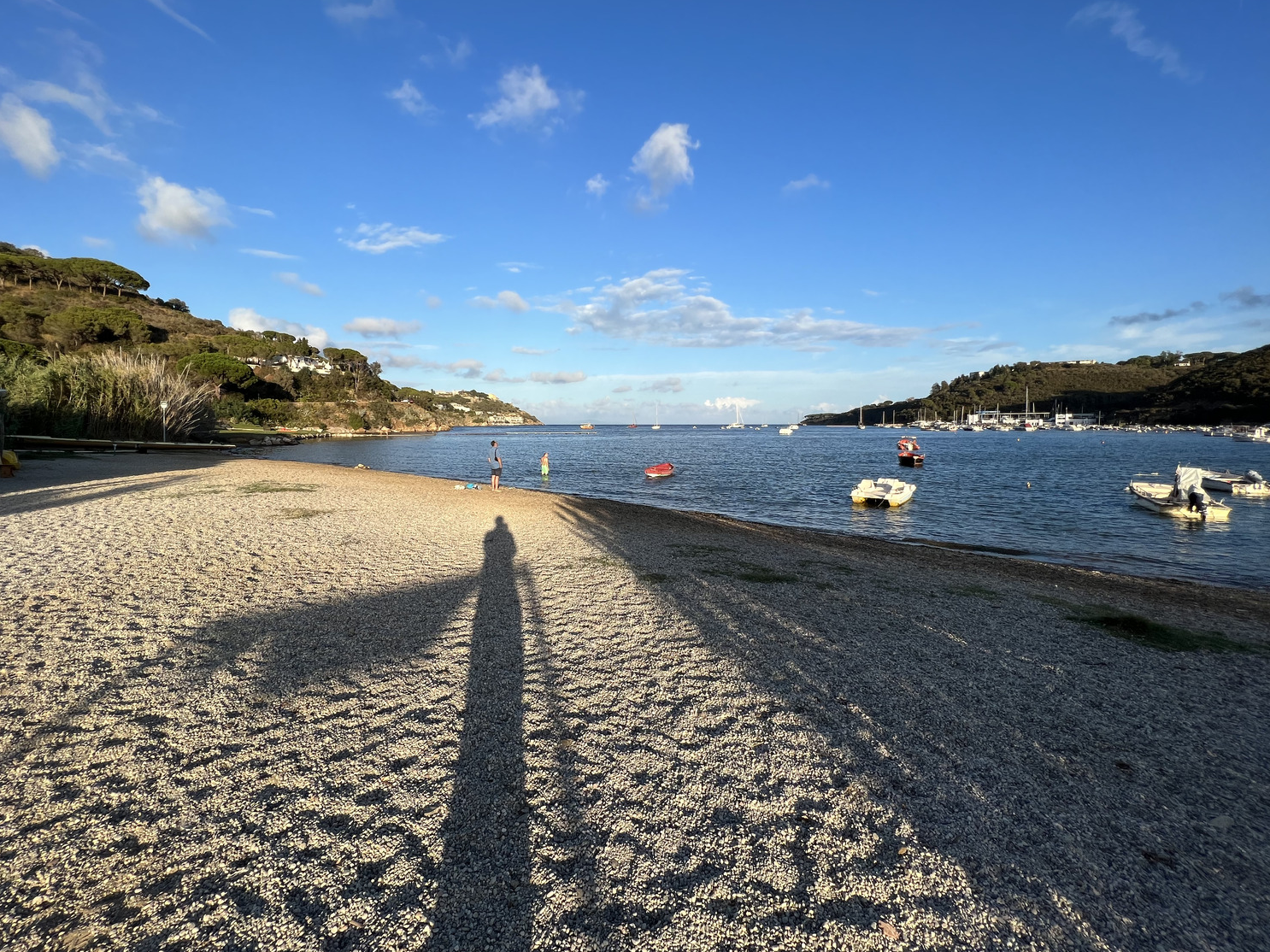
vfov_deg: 85.6
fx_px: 514
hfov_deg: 102.0
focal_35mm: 14
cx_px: 610
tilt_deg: -2.3
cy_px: 450
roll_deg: +0.3
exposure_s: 1/1508
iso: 32
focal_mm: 1.57
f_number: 1.8
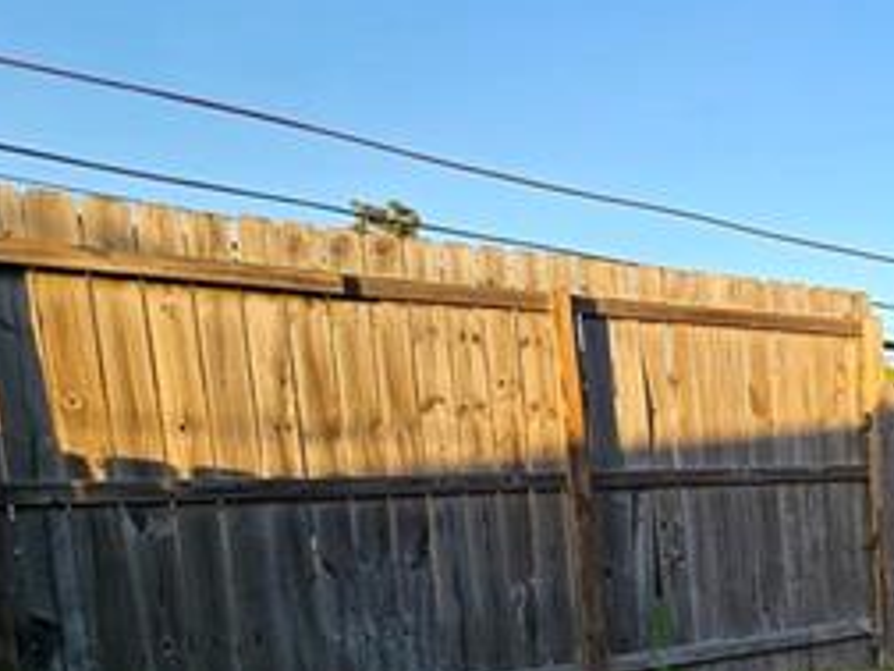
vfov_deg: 39.7
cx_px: 1093
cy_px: 607
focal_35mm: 33
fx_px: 852
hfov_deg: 38.9
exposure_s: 1/494
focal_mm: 2.2
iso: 50
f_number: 2.2
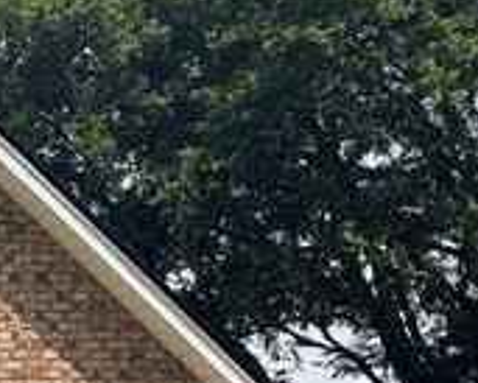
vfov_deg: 10.7
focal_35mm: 140
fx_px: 1982
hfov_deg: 10.9
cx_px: -774
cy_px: 559
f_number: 1.78
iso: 80
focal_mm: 6.76
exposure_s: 1/5714
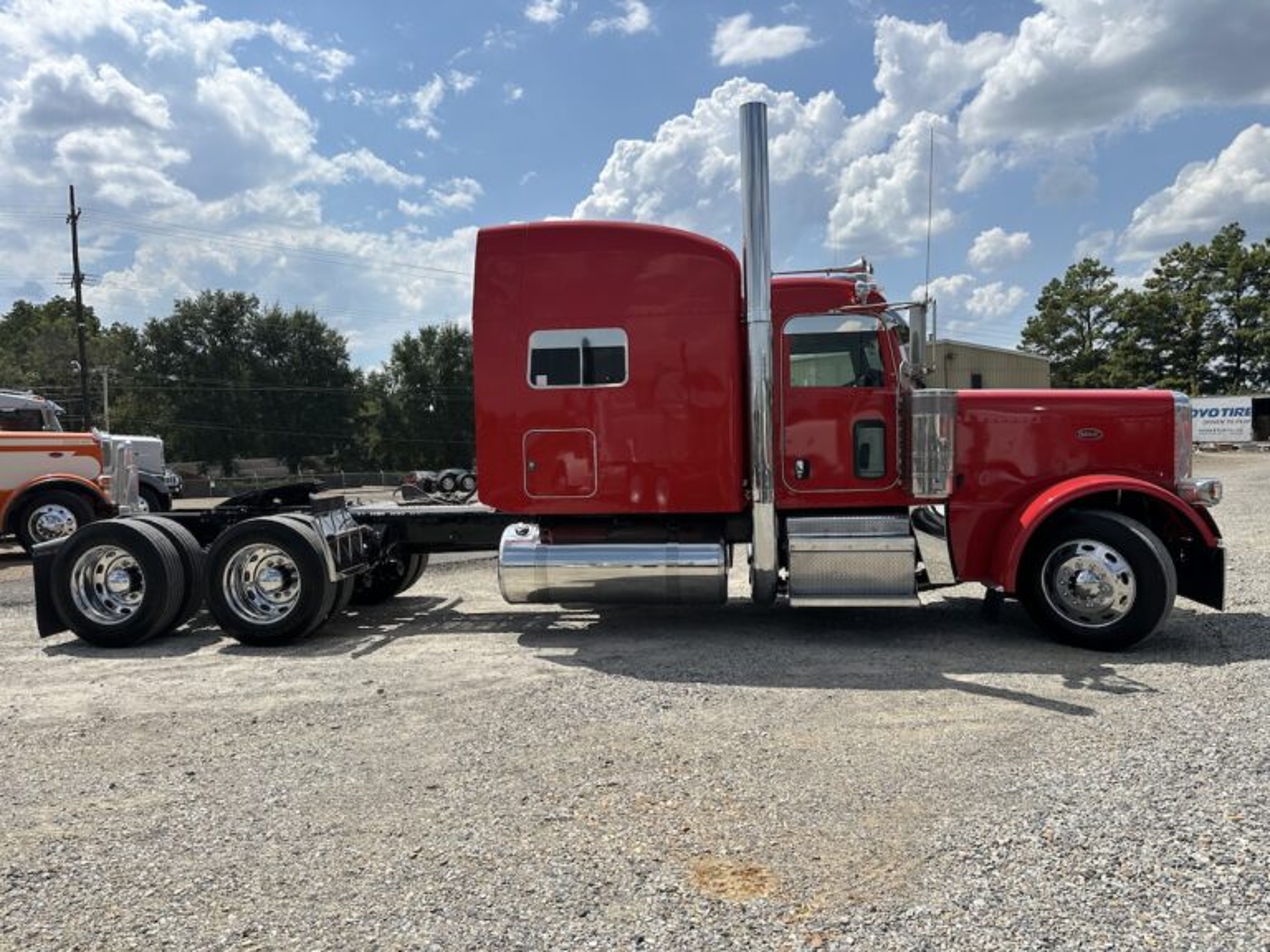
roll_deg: +3.5
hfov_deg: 71.6
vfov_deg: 56.8
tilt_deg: -2.1
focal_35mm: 24
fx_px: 881
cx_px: 635
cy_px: 476
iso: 80
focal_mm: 6.86
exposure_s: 1/8197
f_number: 1.78
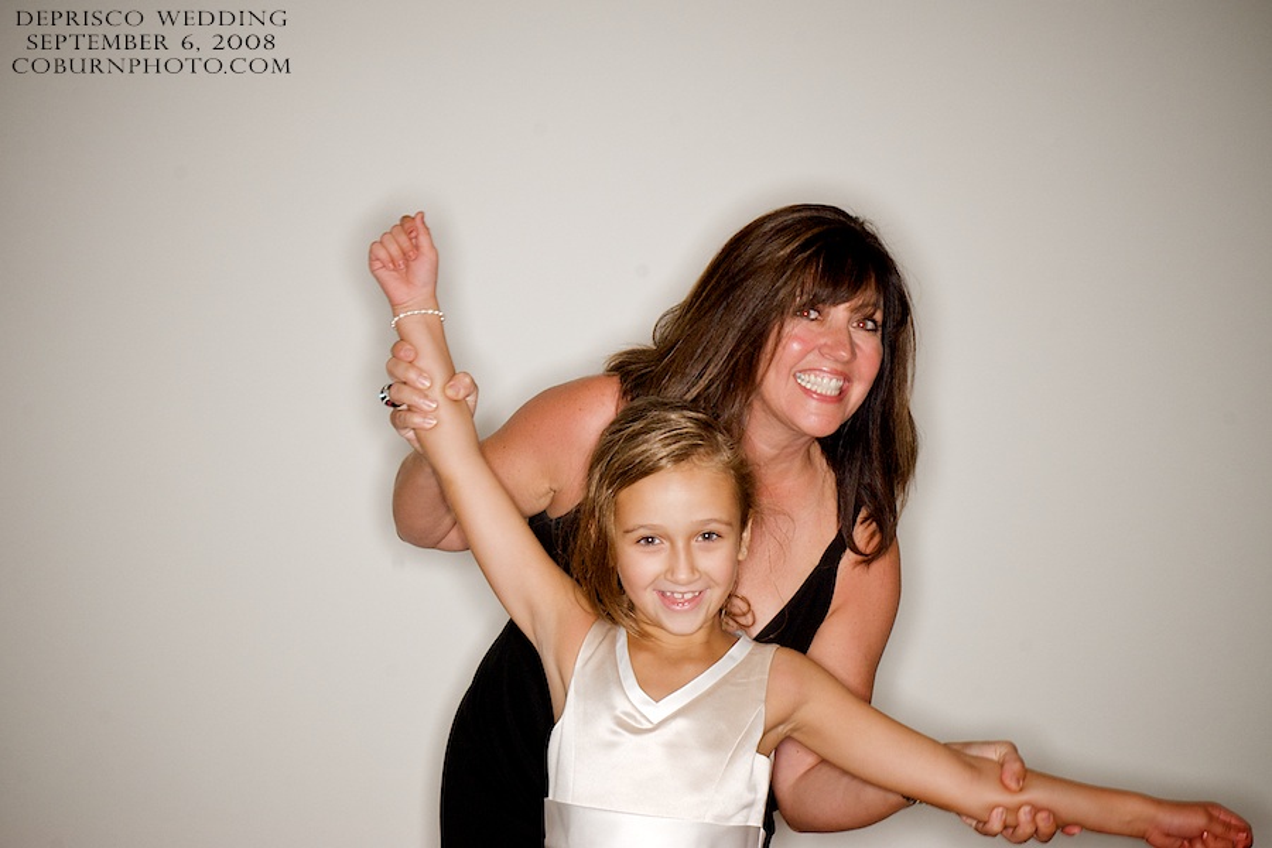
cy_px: 424
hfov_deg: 33.4
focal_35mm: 60
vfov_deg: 22.6
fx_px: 2120
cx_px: 636
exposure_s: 1/250
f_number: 16
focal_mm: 40
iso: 200
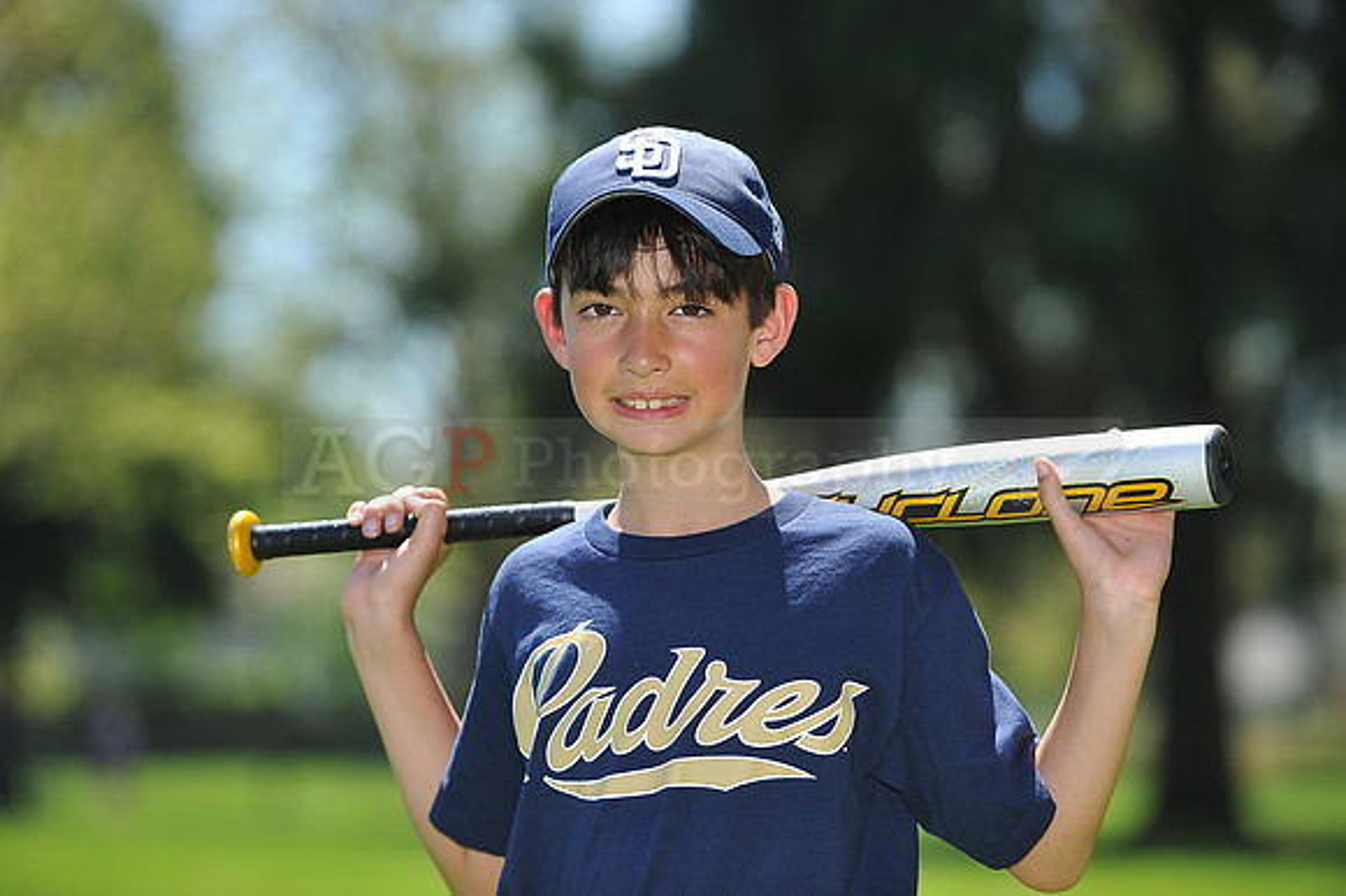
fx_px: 7473
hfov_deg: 10.3
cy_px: 448
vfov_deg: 6.9
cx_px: 673
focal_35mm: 200
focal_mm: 200
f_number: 4.5
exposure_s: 1/800
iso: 200
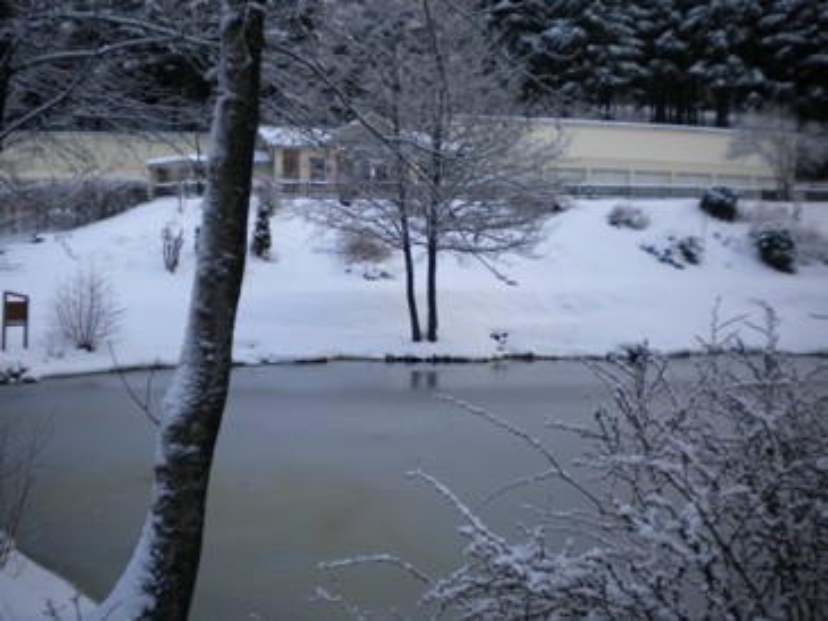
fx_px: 837
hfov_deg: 52.6
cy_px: 310
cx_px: 414
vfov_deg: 40.7
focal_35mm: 35
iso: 93
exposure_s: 1/467
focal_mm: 6.3
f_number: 3.1
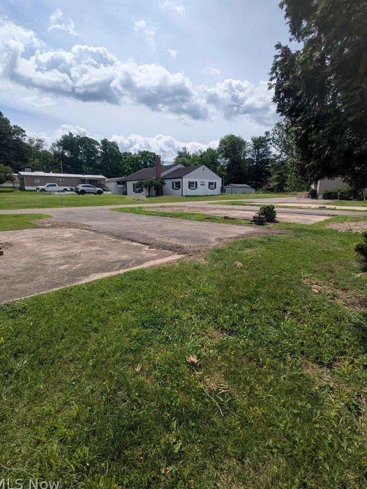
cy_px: 237
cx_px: 185
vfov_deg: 91.0
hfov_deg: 74.8
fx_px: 240
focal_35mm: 17
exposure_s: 1/3322
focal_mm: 2.35
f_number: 2.2
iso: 53
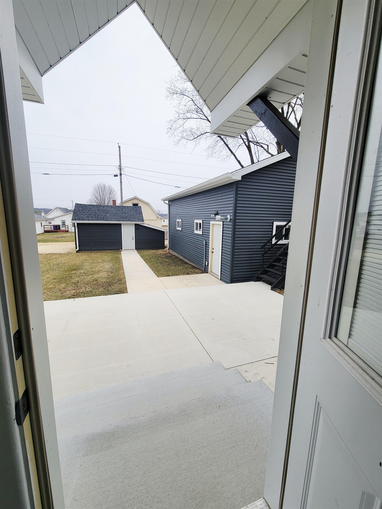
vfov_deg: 106.2
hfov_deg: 89.9
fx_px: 191
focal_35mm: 13
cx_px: 191
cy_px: 254
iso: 50
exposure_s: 1/1429
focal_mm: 2.2
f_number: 2.2
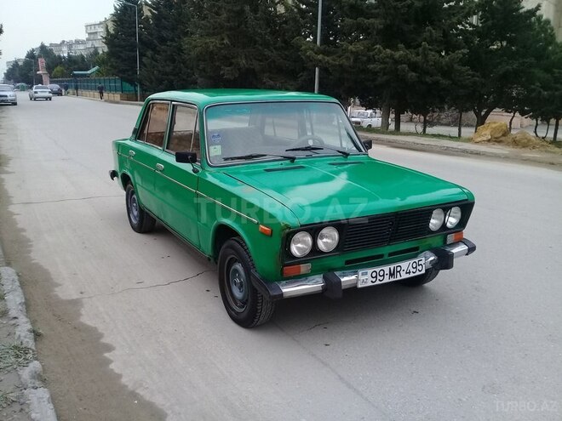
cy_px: 210
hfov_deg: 58.4
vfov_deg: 45.4
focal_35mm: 31
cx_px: 281
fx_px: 503
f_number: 2.2
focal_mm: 3.3
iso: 50
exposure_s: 1/131
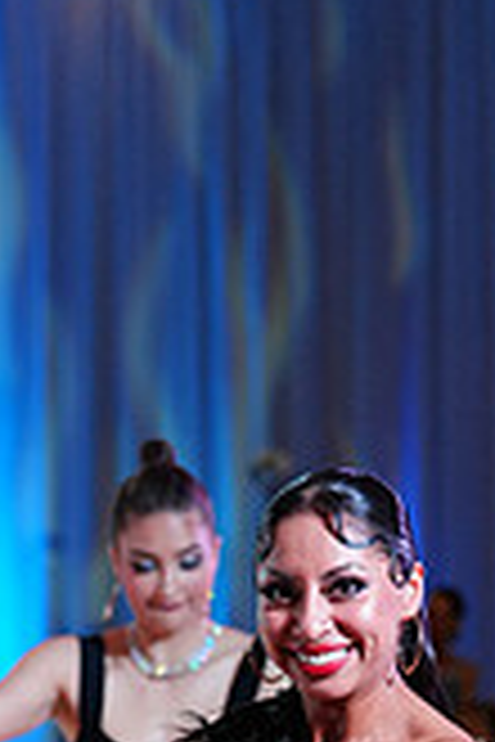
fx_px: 5073
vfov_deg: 8.2
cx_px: -151
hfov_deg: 5.6
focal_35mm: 246
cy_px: 1133
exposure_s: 1/500
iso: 1600
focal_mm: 70
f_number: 2.8
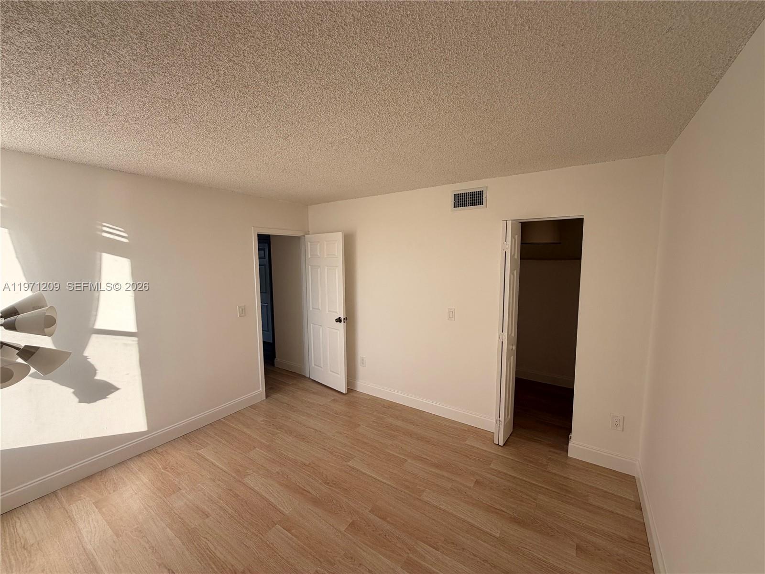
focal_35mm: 14
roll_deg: +1.3
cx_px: 382
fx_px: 309
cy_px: 287
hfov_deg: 102.1
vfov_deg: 85.7
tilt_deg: -5.5
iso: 50
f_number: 2.2
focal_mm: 2.22
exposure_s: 1/395
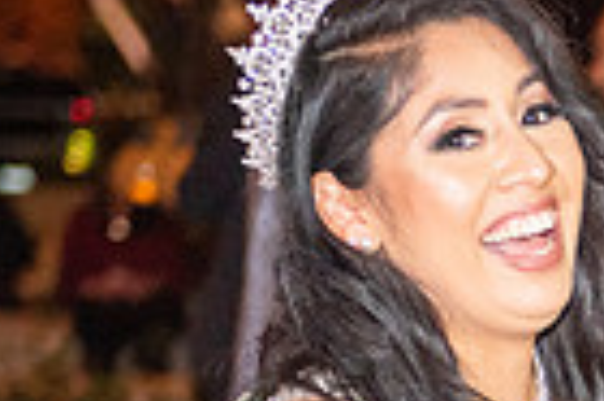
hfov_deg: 7.8
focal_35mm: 257
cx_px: 1079
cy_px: 679
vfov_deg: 5.3
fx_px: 4307
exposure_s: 1/125
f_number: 2.8
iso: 1250
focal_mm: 62
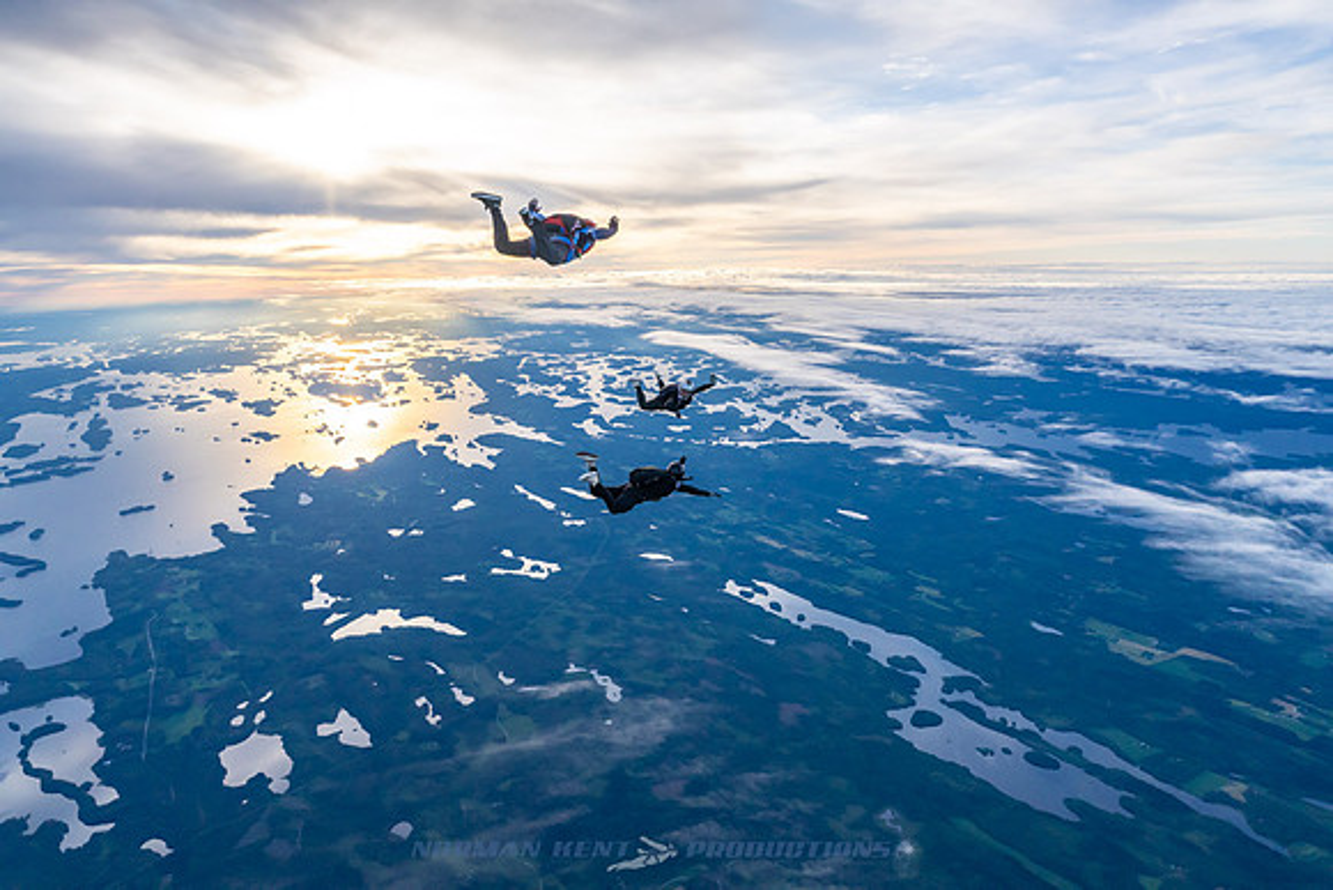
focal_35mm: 27
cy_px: 445
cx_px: 666
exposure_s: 1/1600
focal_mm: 27
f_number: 9
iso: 1600
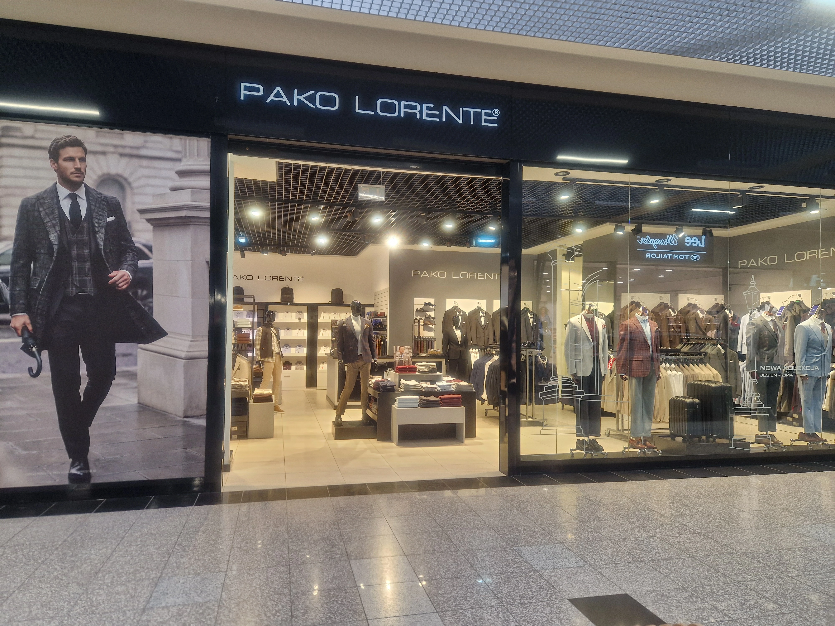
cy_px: 313
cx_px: 418
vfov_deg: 58.9
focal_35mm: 23
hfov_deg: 73.9
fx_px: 555
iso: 200
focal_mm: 5.4
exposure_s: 1/100
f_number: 1.8
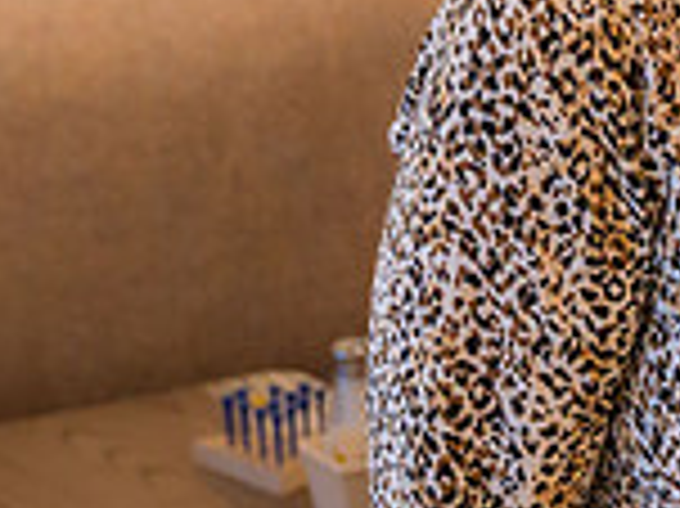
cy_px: 89
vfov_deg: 8.8
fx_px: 3298
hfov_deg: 11.1
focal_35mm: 168
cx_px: 1144
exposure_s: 1/160
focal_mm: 31
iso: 5000
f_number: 4
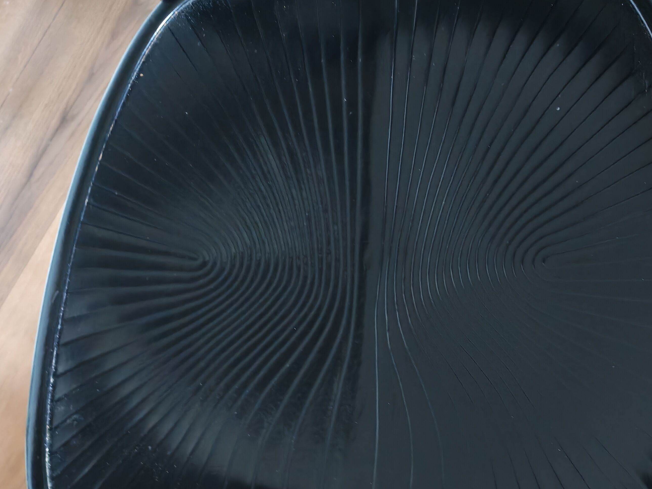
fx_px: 810
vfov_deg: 33.2
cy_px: 343
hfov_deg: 42.6
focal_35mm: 43
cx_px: 482
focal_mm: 6.12
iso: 3200
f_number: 1.9
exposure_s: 1/25
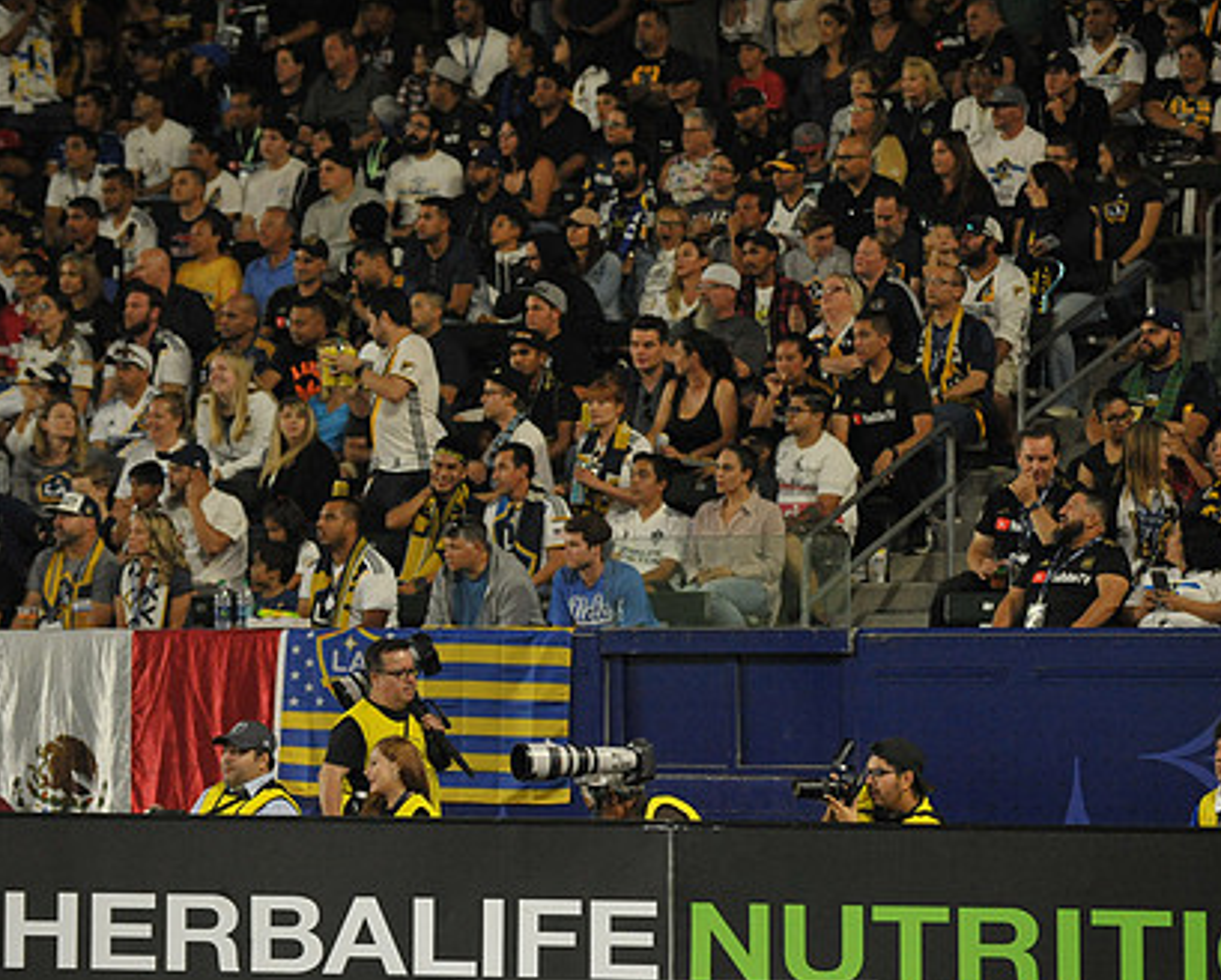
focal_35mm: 186
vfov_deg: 8.3
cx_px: 666
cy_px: 574
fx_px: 6728
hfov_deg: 10.4
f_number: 3.2
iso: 3200
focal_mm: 140
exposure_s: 1/1250
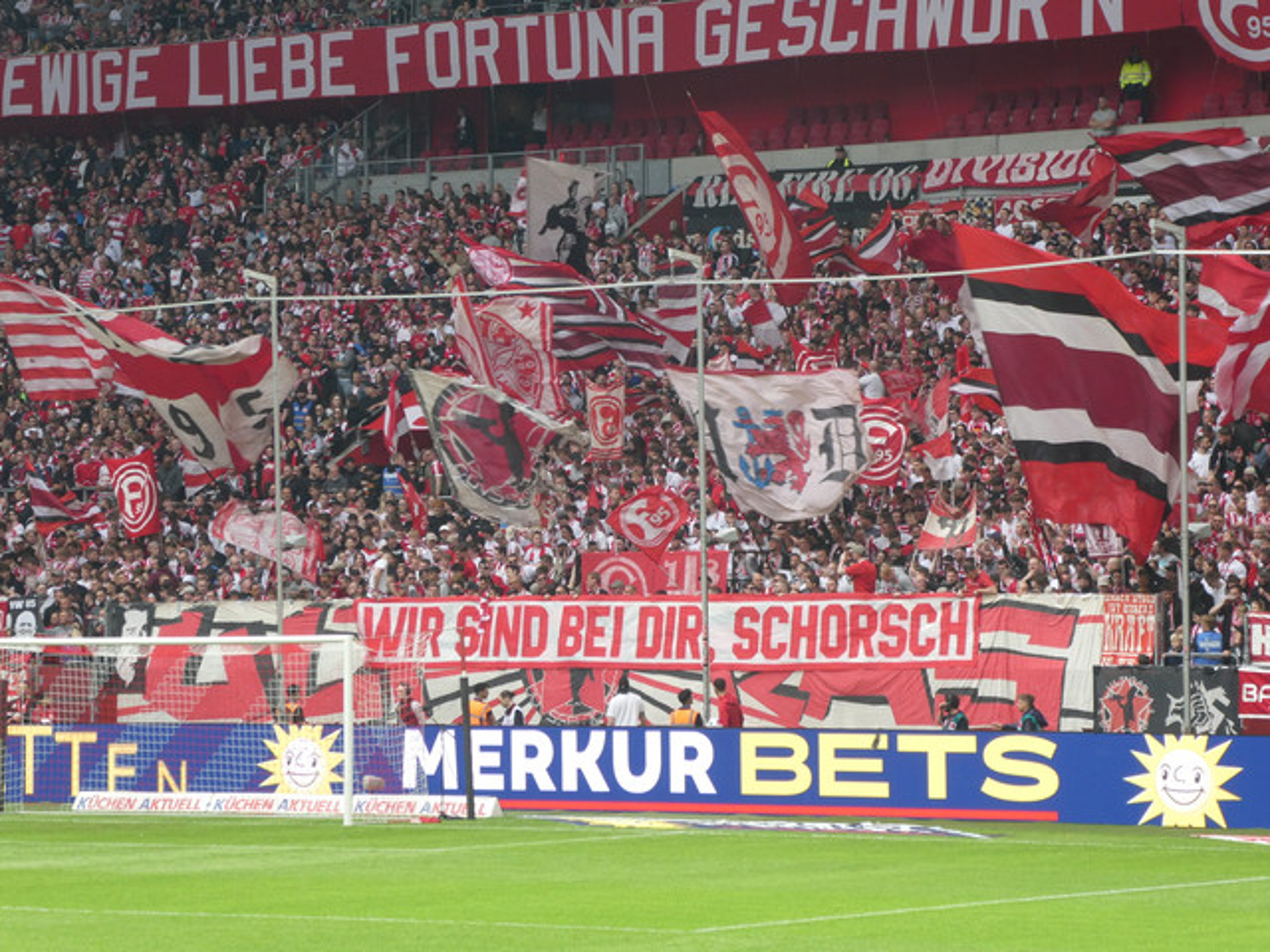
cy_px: 476
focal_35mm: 135
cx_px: 635
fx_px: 4953
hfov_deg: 14.6
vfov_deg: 11.0
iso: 160
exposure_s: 1/80
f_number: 5.3
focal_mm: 24.2
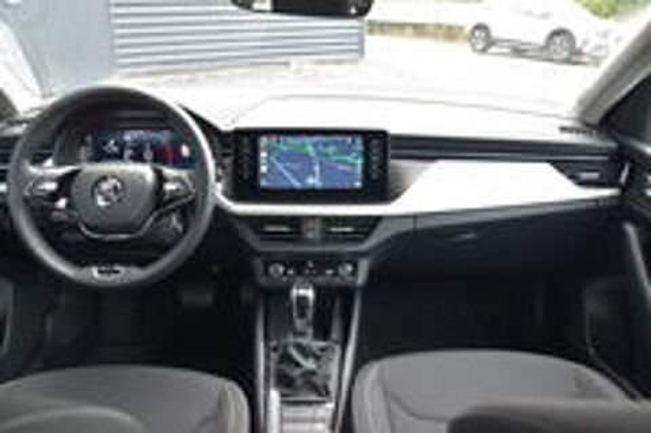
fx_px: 542
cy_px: 216
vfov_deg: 43.5
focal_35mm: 30
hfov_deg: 62.0
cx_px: 326
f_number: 4.5
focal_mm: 20
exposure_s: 1/80
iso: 400
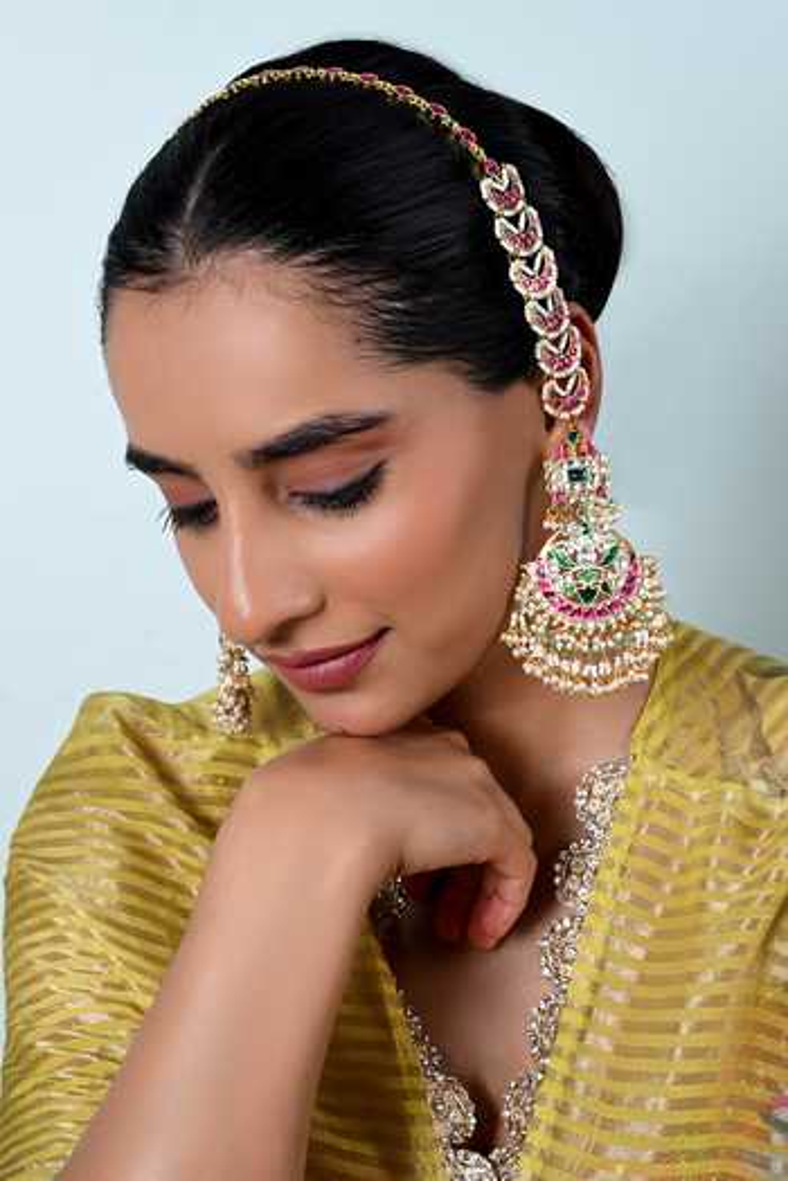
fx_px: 1642
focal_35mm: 50
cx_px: 394
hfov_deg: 27.0
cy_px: 590
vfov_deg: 39.6
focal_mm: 50
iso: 250
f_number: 11
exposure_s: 1/125
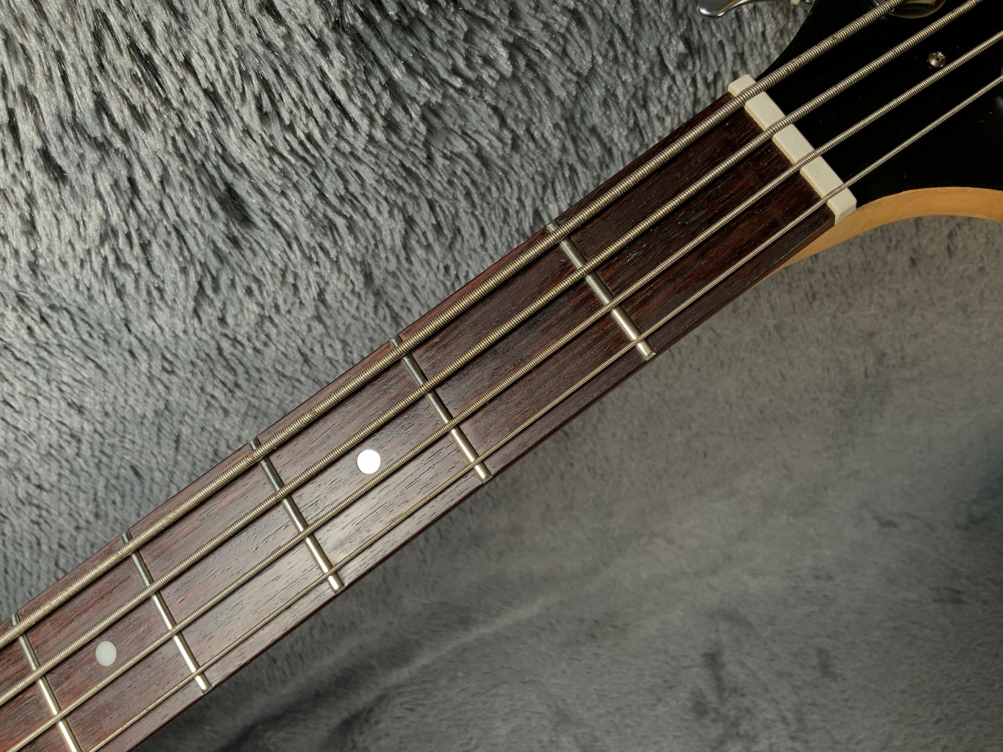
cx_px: 502
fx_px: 840
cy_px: 376
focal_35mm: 29
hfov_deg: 61.7
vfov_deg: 48.2
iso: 25
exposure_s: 1/104
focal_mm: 3
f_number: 1.8
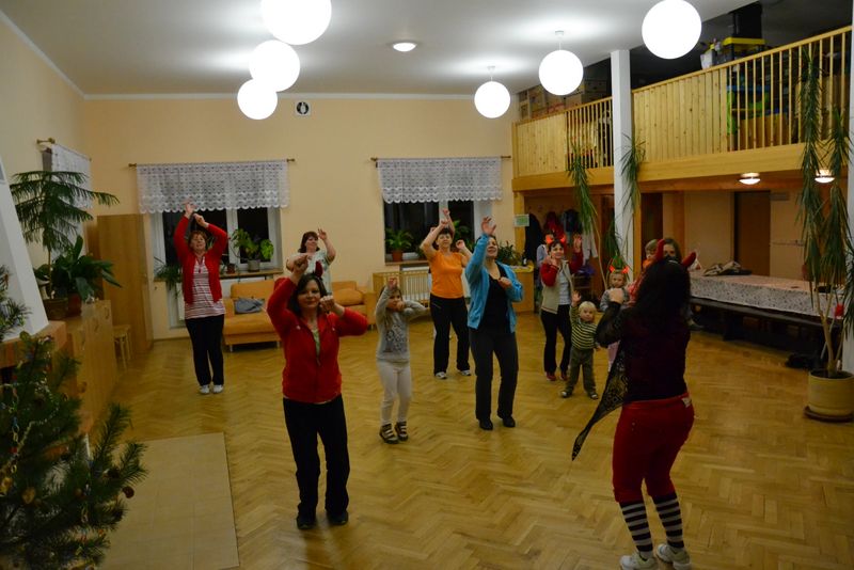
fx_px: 641
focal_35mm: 27
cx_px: 427
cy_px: 285
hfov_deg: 67.4
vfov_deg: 48.0
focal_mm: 18
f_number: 3.5
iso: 3200
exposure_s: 1/250
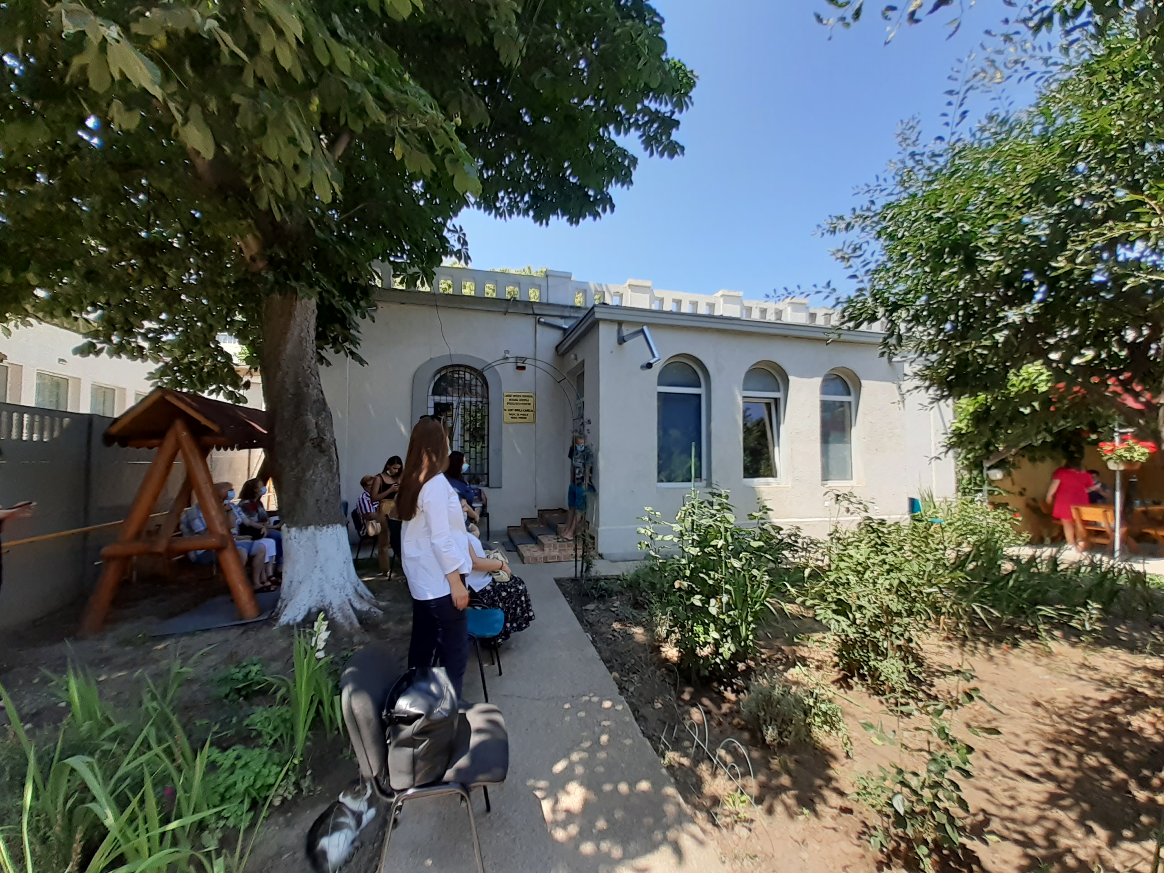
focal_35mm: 13
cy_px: 436
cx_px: 582
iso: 40
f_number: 2.2
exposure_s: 1/444
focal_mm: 1.13
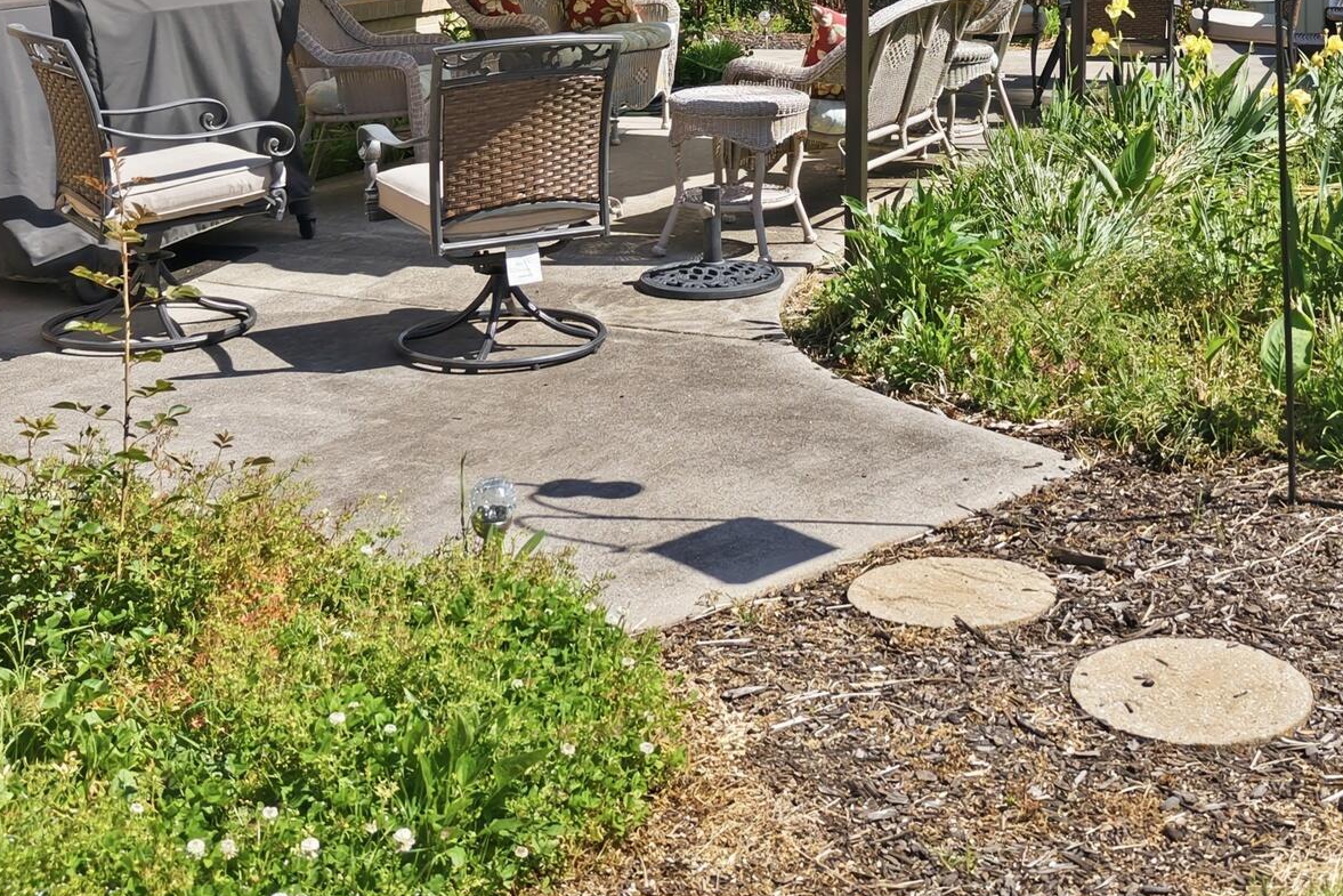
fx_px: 1977
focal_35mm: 53
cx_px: 888
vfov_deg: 23.9
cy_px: -86
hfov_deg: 37.1
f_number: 1.8
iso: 170
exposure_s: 1/4000
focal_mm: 8.7
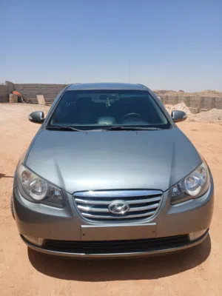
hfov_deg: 53.1
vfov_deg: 67.3
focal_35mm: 26
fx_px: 222
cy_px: 148
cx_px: 111
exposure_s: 1/791
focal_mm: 3.98
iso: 20
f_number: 1.8
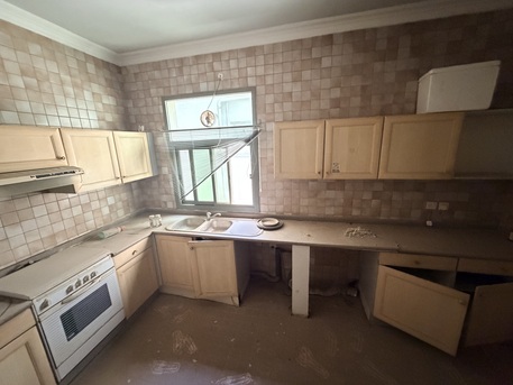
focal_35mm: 14
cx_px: 256
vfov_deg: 85.7
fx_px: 208
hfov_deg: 102.0
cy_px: 192
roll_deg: +2.5
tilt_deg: -9.9
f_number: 2.2
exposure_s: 1/60
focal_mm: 2.22
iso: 1250
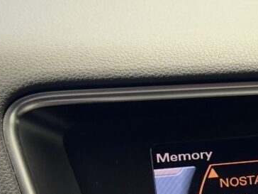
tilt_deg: -20.9
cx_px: 330
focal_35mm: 135
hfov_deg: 14.1
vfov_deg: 10.8
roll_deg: -0.5
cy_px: 227
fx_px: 1006
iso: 500
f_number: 1.78
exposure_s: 1/40
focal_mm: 6.76
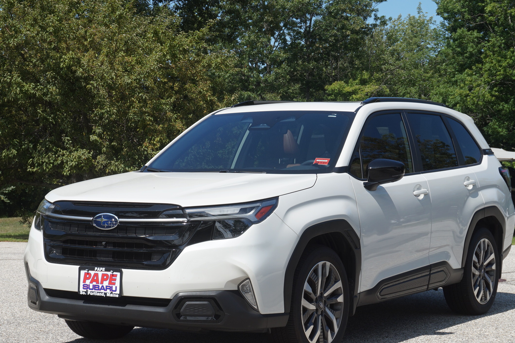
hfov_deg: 26.8
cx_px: 251
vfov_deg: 18.0
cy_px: 211
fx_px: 1082
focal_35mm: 76
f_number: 10
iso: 100
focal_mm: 39
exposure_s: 1/200
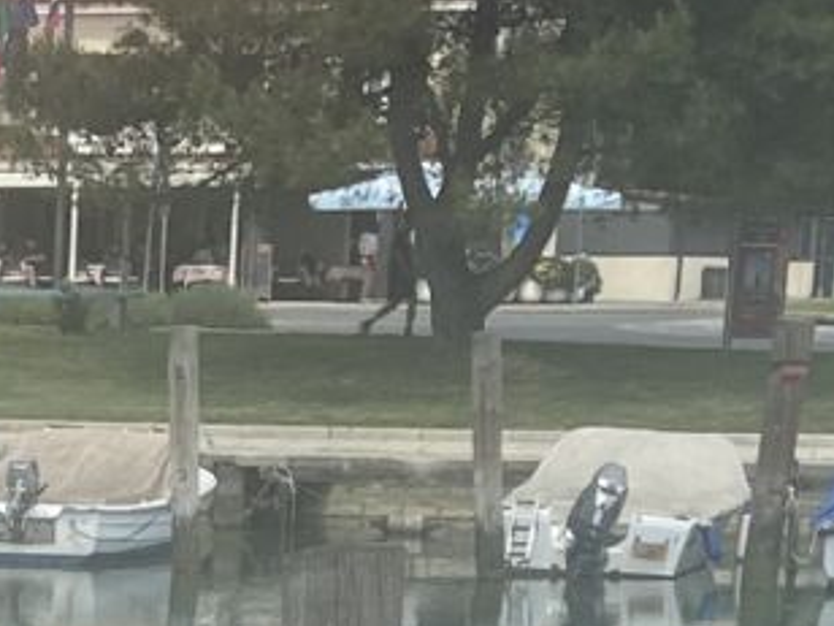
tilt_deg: -12.6
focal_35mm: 162
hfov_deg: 11.8
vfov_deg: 8.8
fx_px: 3903
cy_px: 1138
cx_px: -328
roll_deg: -0.7
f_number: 1.8
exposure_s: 1/3205
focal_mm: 4.25
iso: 32
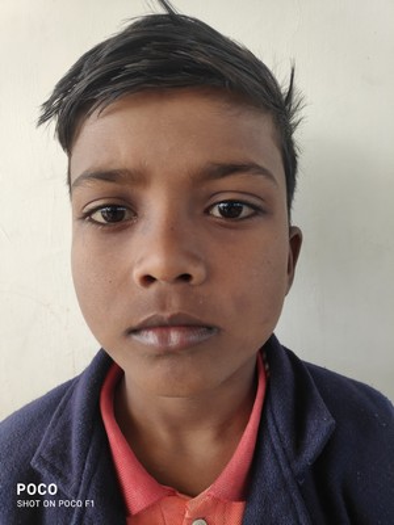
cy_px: 262
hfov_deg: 66.0
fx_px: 304
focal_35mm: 20
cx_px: 197
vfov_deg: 81.7
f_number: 1.9
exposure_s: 1/100
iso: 101
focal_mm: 3.94
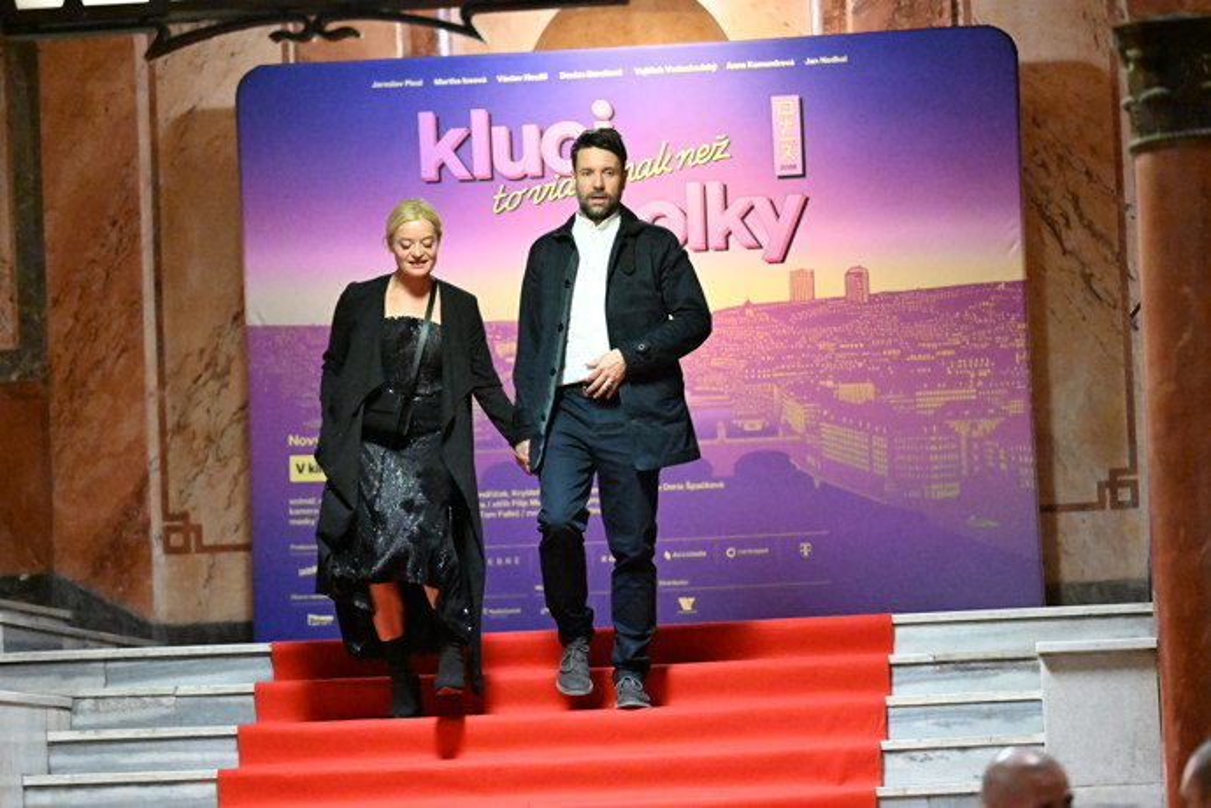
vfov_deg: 9.5
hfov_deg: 14.2
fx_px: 4877
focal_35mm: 145
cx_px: 606
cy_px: 404
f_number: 2.8
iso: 25600
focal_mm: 145
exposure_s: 1/250
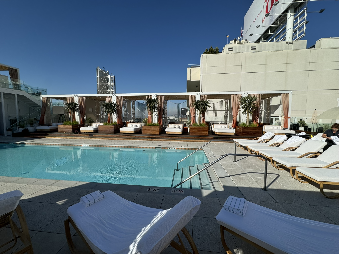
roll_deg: -0.6
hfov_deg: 102.1
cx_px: 170
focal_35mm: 14
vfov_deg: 85.7
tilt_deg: -5.0
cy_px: 127
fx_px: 137
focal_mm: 2.22
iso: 50
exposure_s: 1/3906
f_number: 2.2
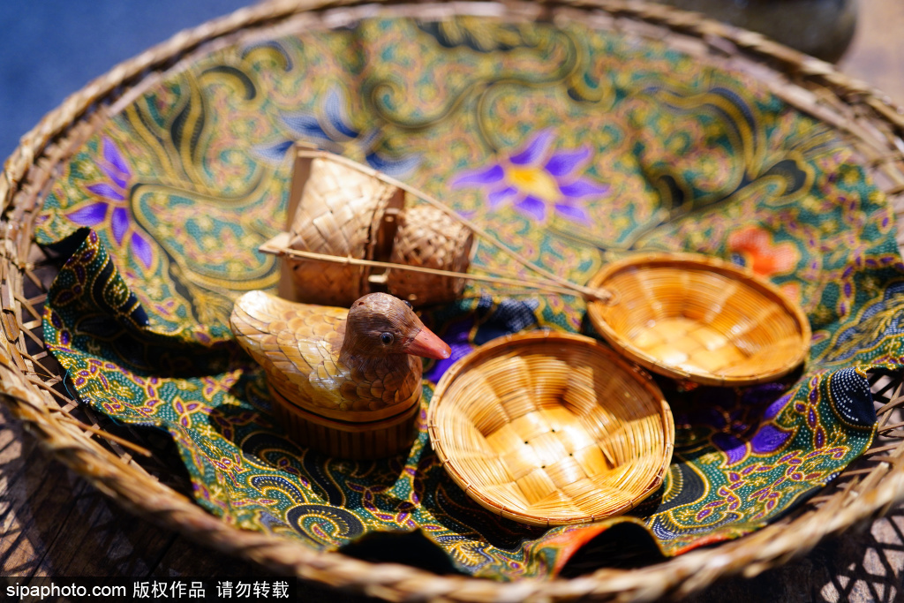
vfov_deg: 33.4
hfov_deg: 48.5
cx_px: 452
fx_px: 1005
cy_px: 302
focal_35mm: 40
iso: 640
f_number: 2
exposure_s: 1/200
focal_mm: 40
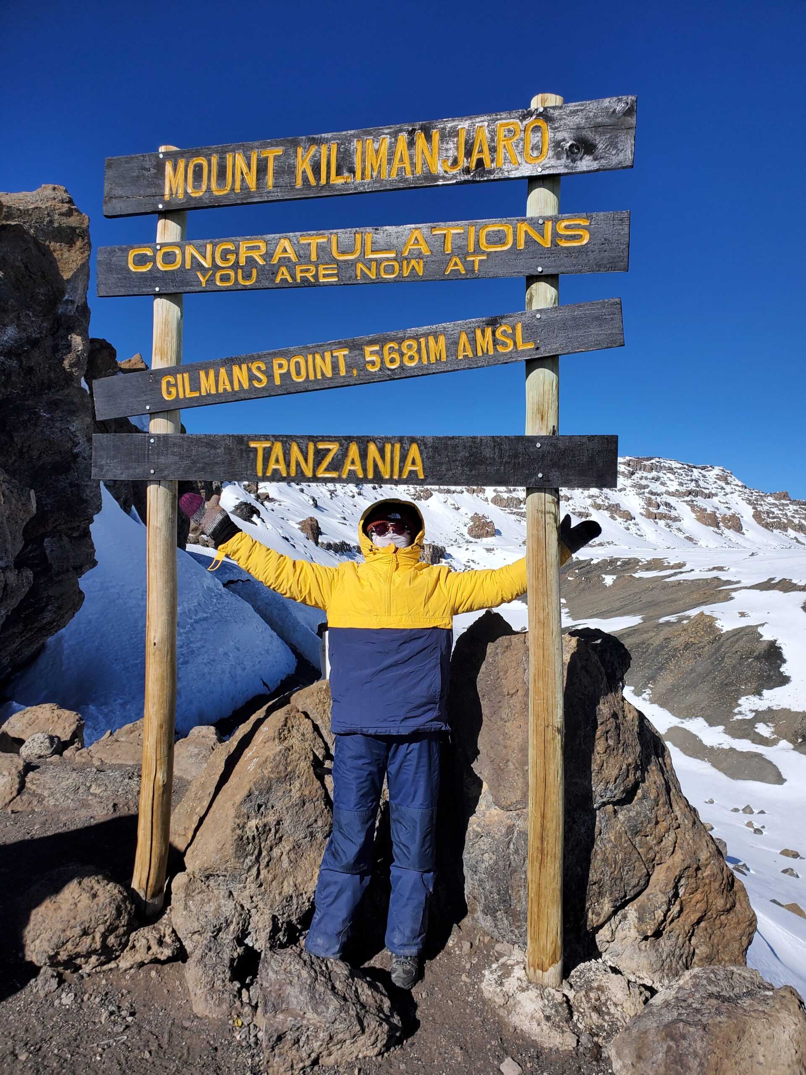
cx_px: 403
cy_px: 538
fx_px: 807
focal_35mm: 26
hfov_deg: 53.1
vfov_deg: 67.3
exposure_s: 1/3687
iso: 50
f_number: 2.4
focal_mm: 4.3
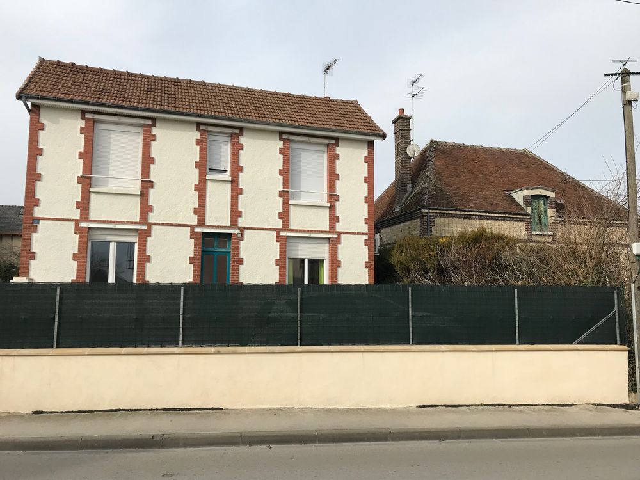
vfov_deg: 49.7
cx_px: 320
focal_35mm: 28
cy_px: 240
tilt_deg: +7.9
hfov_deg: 63.4
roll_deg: -0.6
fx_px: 518
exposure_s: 1/2179
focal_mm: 3.99
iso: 20
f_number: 1.8
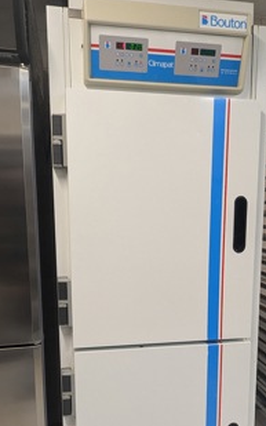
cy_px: 270
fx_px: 406
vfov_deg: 54.6
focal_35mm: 35
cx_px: 173
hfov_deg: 36.0
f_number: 2.2
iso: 263
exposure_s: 1/90.2
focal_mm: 2.35
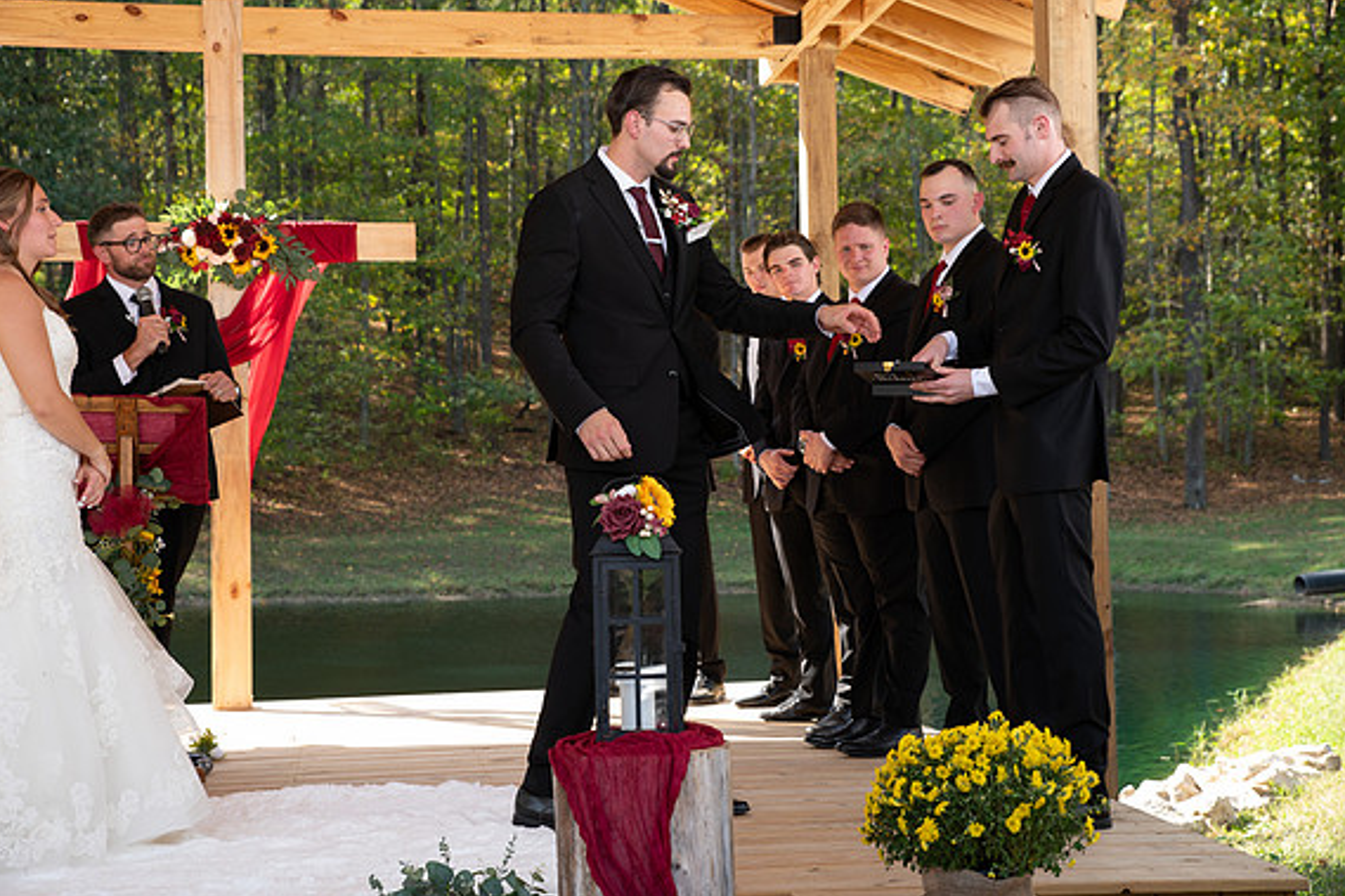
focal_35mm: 53
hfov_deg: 37.5
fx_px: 1979
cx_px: 667
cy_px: 444
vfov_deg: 25.5
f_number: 4.5
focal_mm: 52
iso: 320
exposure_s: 1/200
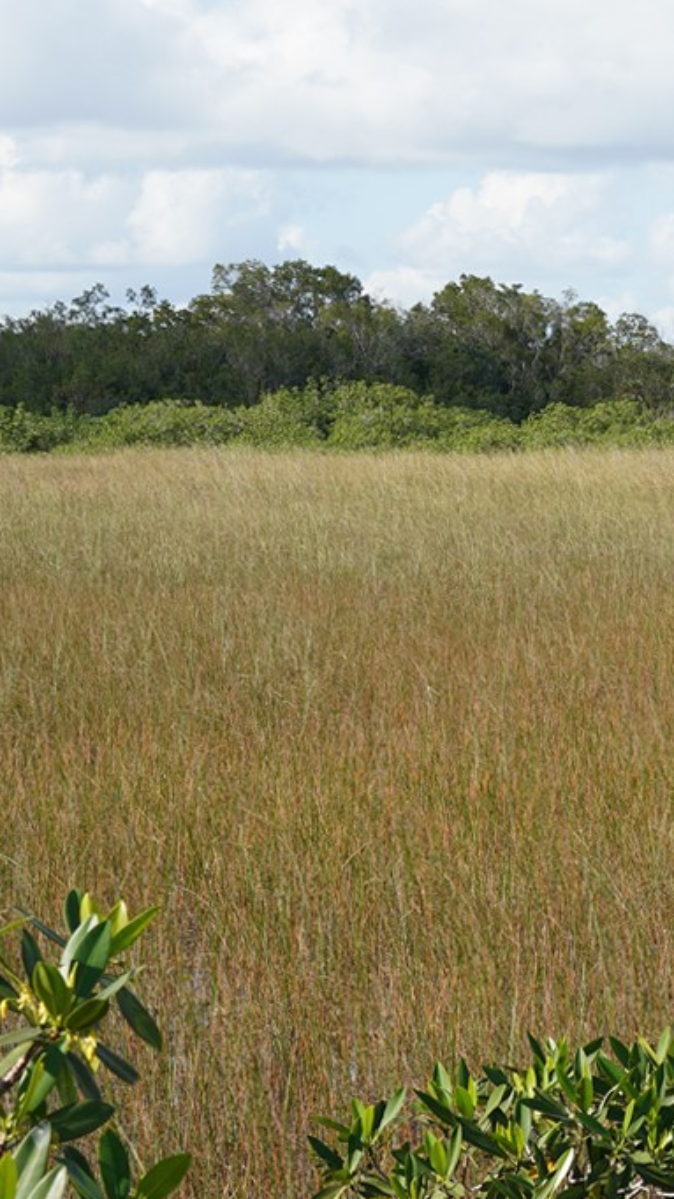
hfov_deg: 9.3
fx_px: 3908
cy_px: 595
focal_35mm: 123
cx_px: 1264
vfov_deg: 17.4
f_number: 11
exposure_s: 1/100
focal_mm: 40
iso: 100
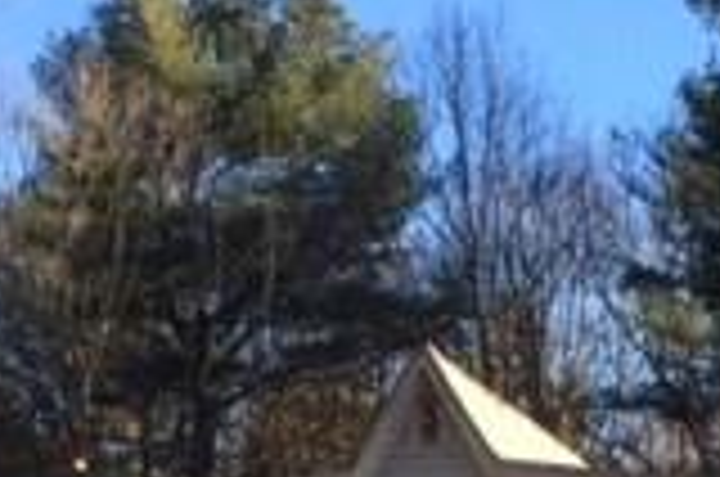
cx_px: 432
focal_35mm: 121
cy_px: 711
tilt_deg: +3.6
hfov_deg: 16.9
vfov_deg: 10.9
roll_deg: +2.0
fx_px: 2415
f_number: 2.2
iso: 32
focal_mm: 4.15
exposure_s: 1/570
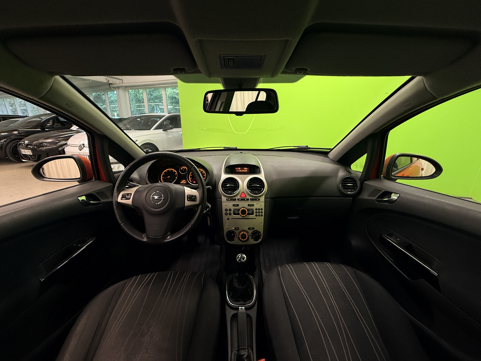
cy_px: 180
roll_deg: +0.2
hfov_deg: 102.1
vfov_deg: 85.7
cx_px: 240
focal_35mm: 14
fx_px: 195
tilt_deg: -17.3
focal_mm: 2.22
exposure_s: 1/100
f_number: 2.2
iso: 250
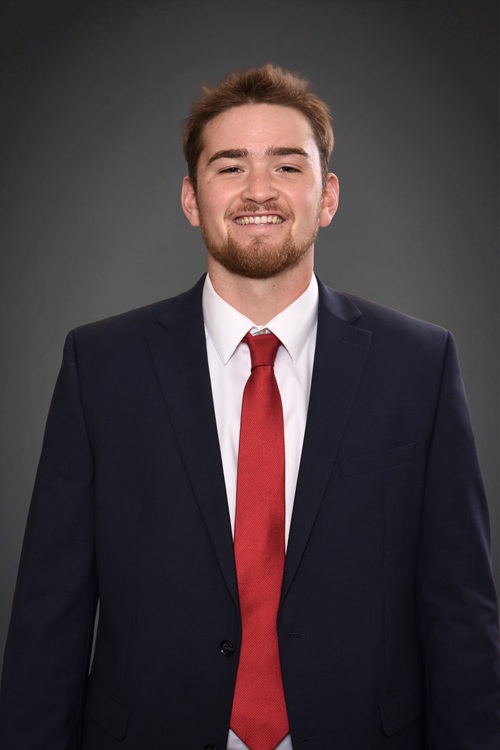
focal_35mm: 63
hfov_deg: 21.6
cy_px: 375
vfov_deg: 31.9
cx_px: 250
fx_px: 1312
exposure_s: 1/200
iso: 500
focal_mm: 42
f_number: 5.6
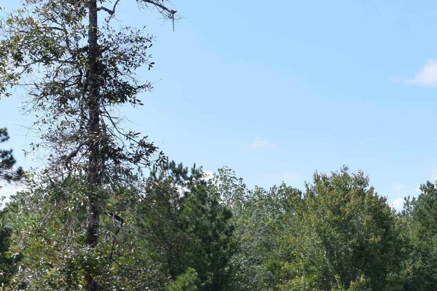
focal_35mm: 119
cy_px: 383
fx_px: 1449
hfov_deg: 17.1
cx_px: 325
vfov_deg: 11.2
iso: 200
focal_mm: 29
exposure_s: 1/400
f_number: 10
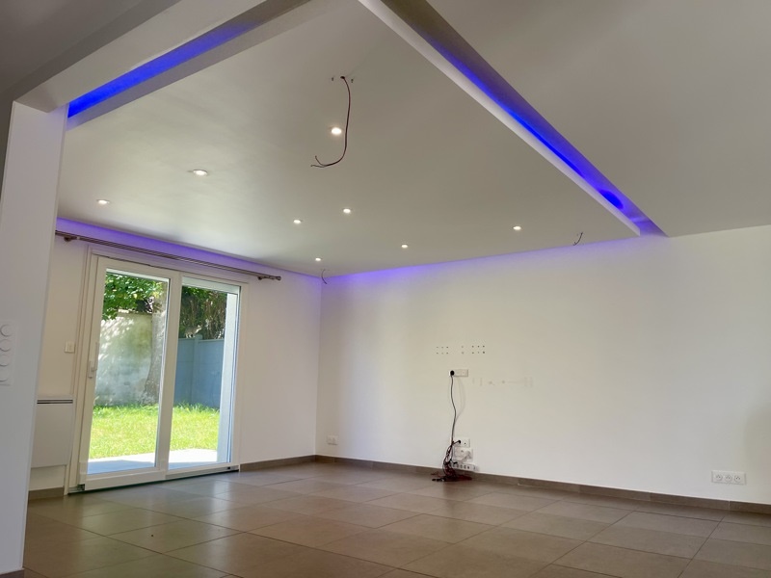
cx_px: 386
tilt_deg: +9.8
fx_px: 557
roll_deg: -1.1
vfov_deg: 54.9
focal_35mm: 25
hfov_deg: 69.4
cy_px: 289
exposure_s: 1/122
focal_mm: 5.1
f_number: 1.6
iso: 32
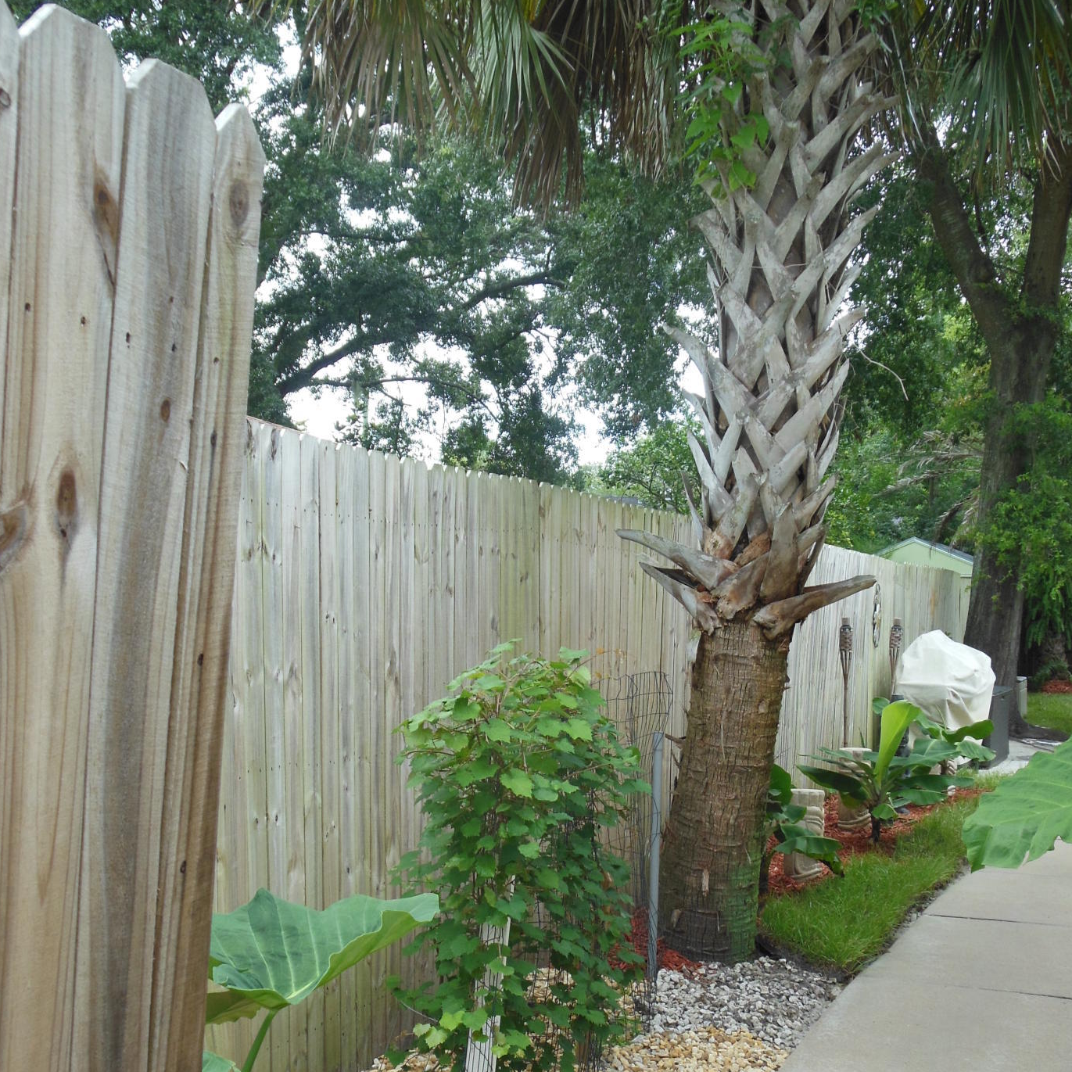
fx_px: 1717
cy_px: 705
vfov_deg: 34.4
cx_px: 496
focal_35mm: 49
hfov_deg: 34.7
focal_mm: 6.8
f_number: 3.6
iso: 125
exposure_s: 1/250
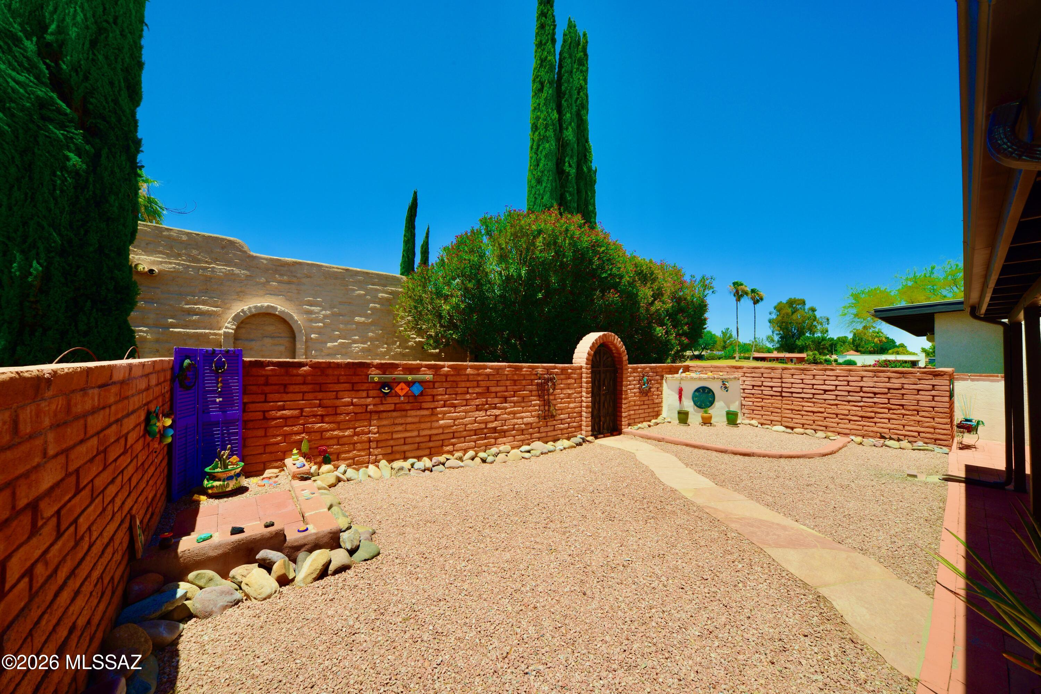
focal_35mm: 12
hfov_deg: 112.6
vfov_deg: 90.0
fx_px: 347
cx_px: 520
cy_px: 347
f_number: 14
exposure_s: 1/125
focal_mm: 12
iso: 125
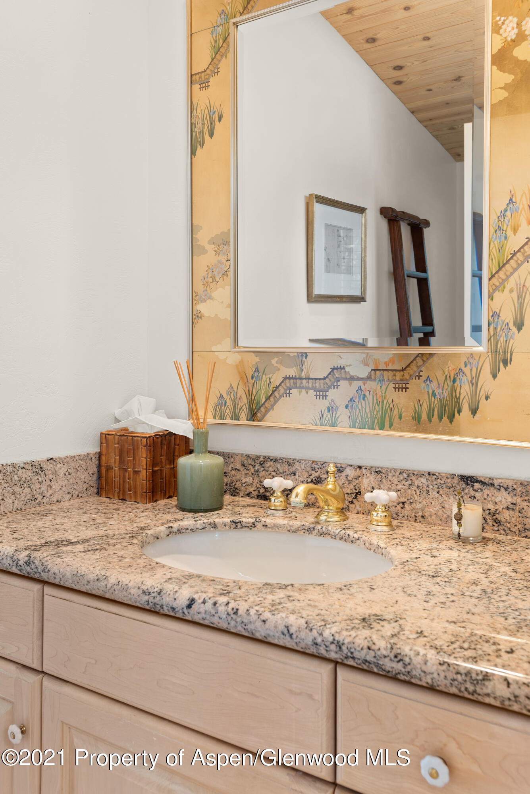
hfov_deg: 43.6
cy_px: 397
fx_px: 662
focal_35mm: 30
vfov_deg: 61.9
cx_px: 265
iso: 100
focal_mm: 30
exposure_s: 1/1.25
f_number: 7.1
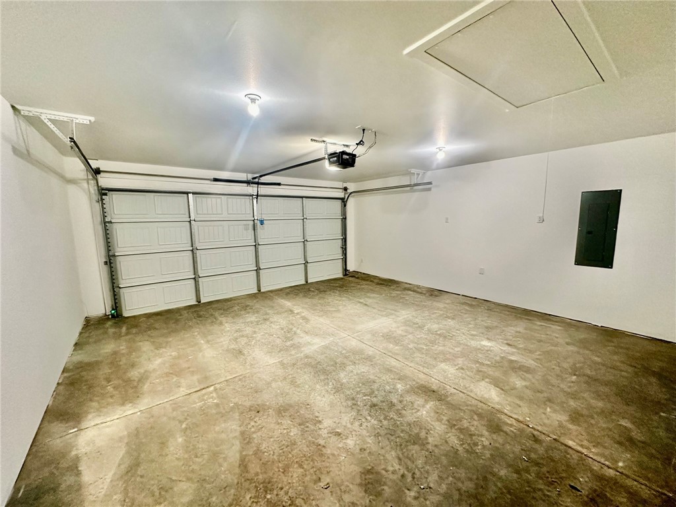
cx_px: 338
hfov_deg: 102.1
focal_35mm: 14
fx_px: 273
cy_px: 254
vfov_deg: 85.7
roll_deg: +0.2
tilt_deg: -6.8
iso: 640
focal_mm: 2.22
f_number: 2.2
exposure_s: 1/60
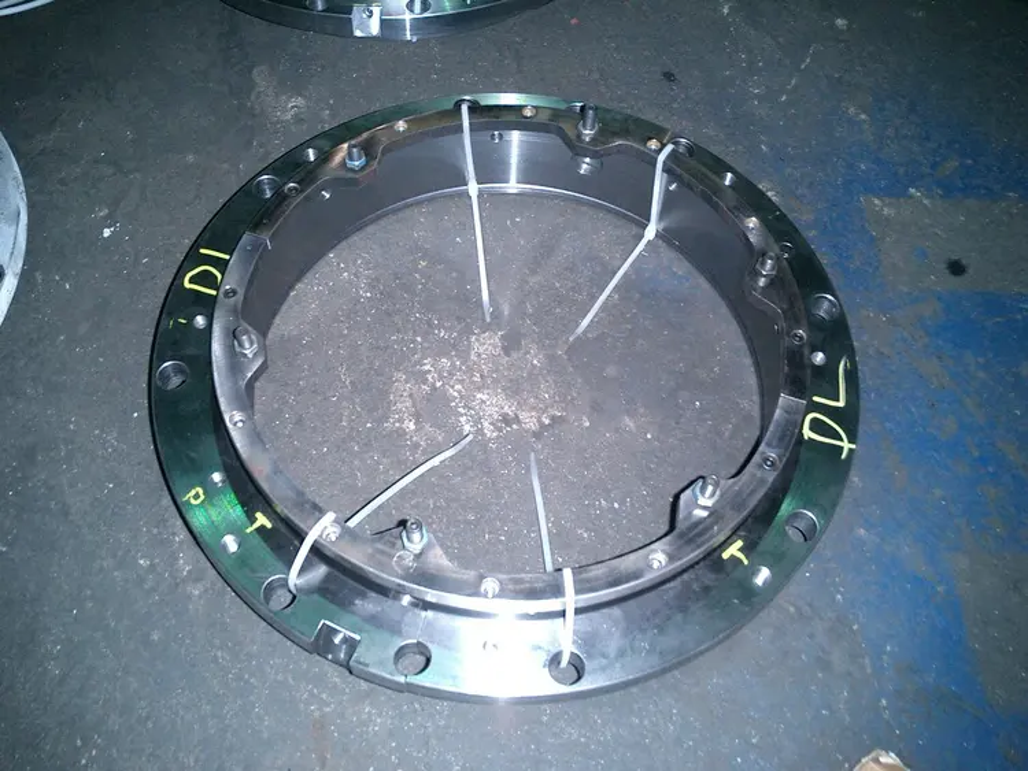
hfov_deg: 52.6
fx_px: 1040
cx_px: 514
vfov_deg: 40.7
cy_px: 386
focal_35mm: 35
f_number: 4.2
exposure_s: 1/40
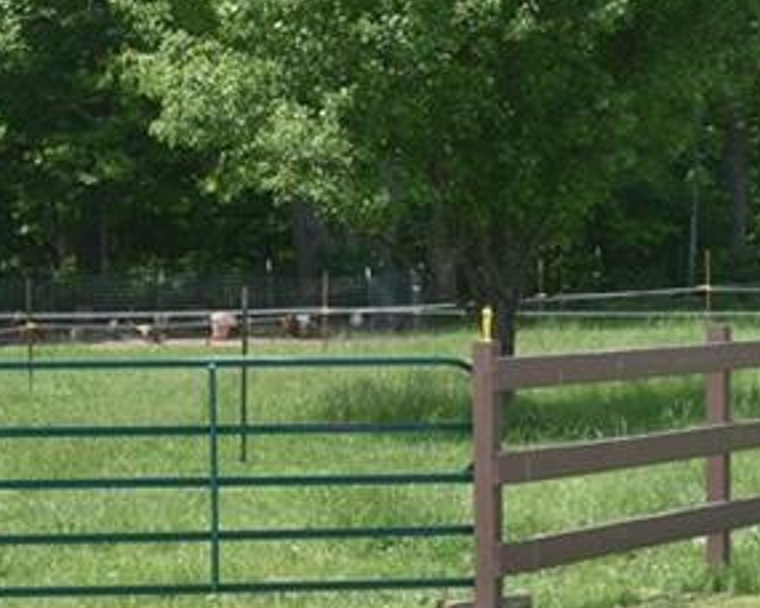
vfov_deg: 11.3
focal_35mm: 137
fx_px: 3075
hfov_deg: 14.0
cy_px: 259
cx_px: 179
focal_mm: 27
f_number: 8
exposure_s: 1/250
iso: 125
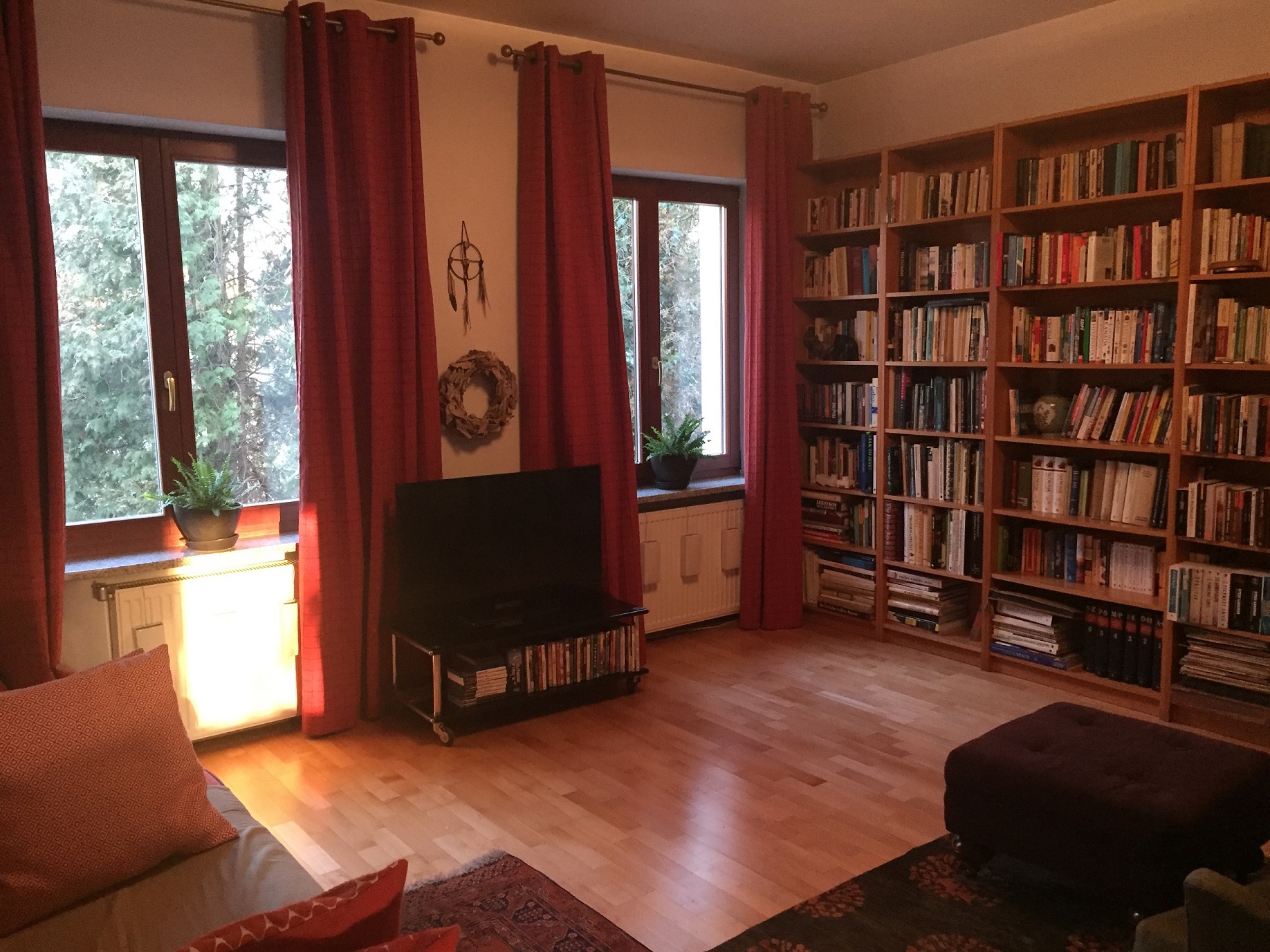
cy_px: 476
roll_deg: +0.6
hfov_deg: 61.7
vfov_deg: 48.2
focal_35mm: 29
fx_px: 1064
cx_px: 635
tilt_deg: -7.8
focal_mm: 4.15
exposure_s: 1/25
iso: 250
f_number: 2.2
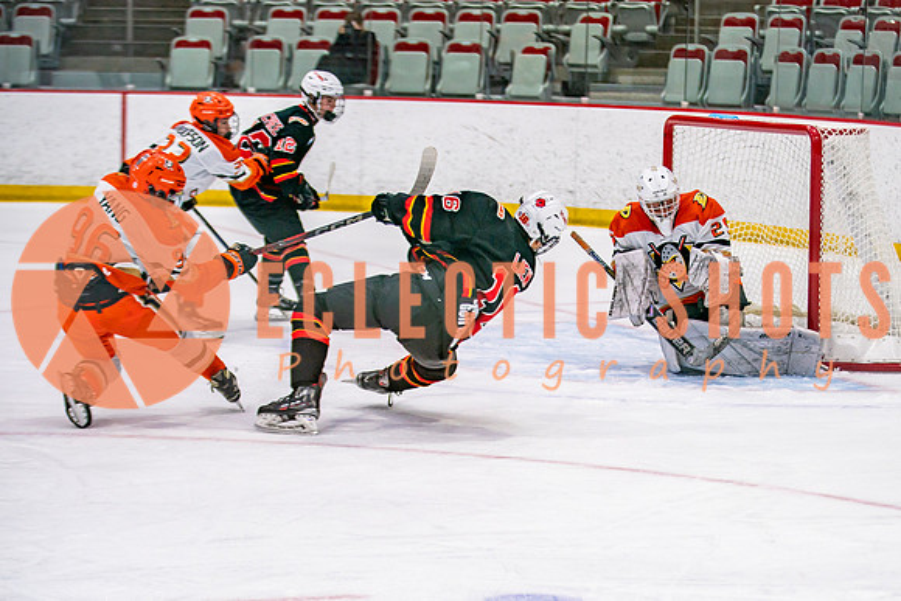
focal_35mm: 122
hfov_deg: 16.7
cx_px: 588
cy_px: 418
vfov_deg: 11.2
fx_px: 3061
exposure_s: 1/640
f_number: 2.8
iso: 500
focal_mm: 88
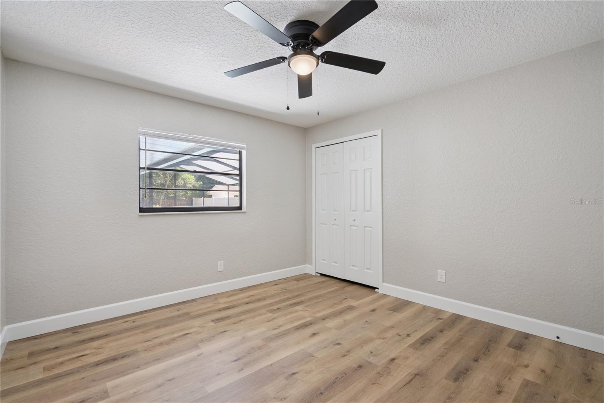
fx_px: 269
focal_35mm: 16
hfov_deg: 96.7
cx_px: 302
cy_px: 202
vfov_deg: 73.8
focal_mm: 16
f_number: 9
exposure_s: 1/50
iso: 800
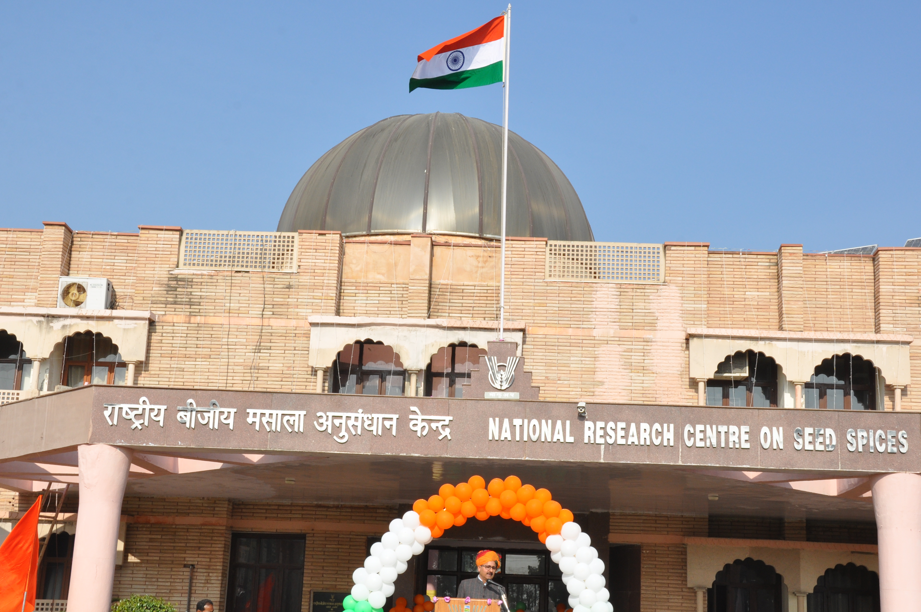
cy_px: 333
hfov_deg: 36.9
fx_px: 1380
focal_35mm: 54
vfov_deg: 25.0
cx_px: 465
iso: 400
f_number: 16
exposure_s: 1/250
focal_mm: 32
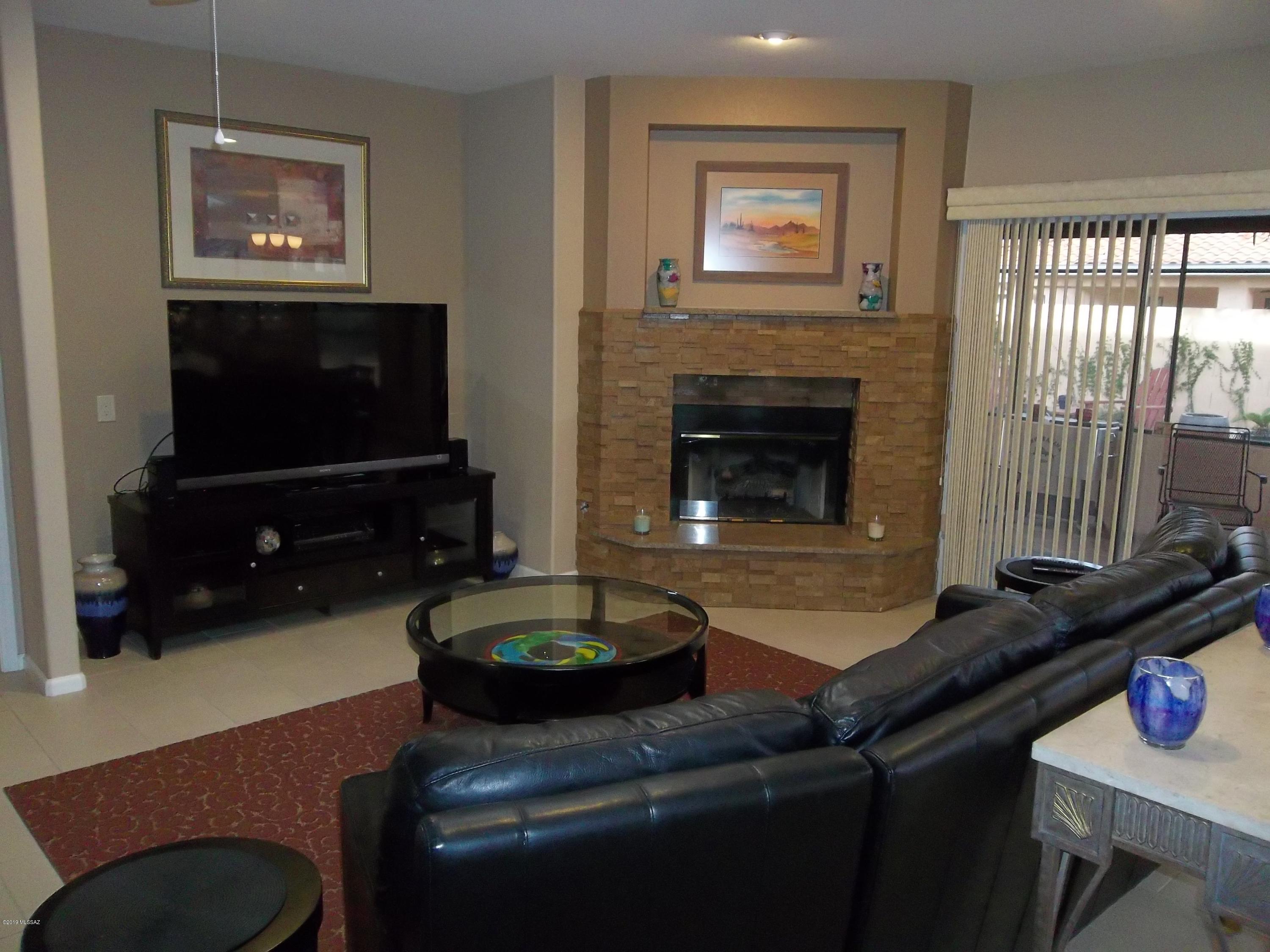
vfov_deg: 51.4
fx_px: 991
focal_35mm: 27
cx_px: 635
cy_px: 476
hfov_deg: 65.3
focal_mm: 4.9
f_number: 3.5
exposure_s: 1/30
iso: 320
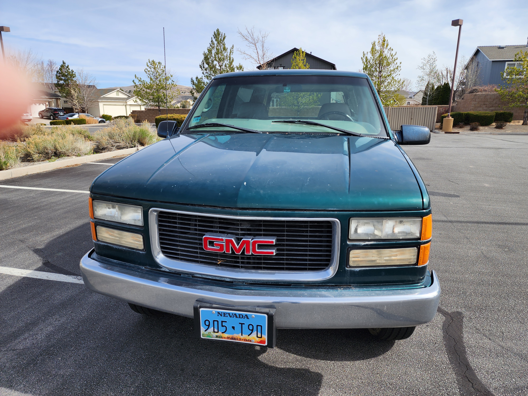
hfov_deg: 73.9
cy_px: 198
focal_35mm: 23
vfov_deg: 58.9
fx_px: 351
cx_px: 264
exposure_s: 1/763
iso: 12
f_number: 1.8
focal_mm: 6.4
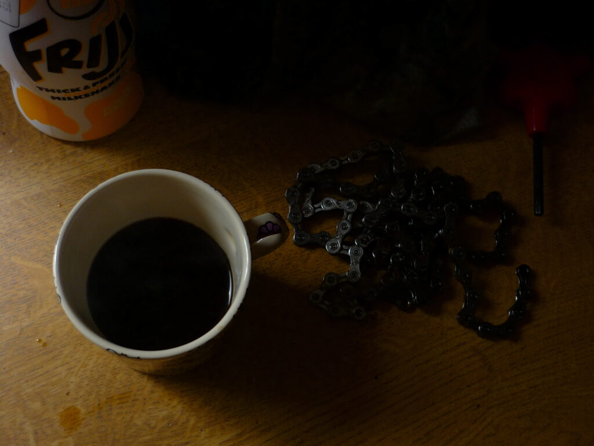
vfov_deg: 35.1
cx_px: 297
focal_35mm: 41
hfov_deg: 45.8
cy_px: 223
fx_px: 704
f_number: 3
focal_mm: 6.8
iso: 100
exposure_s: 1/125
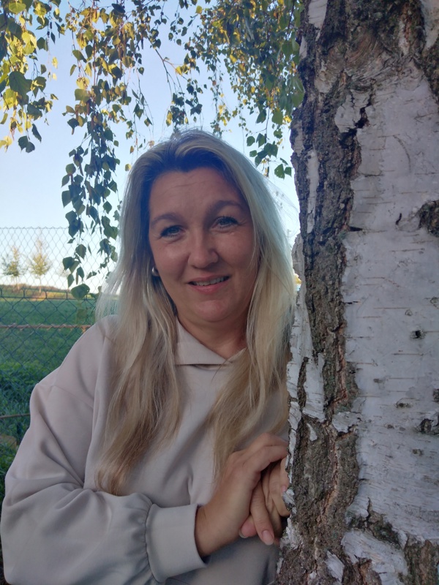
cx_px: 220
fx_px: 440
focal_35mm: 26
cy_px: 292
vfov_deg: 67.3
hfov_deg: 53.1
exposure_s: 1/119
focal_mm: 3.6
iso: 100
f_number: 1.8
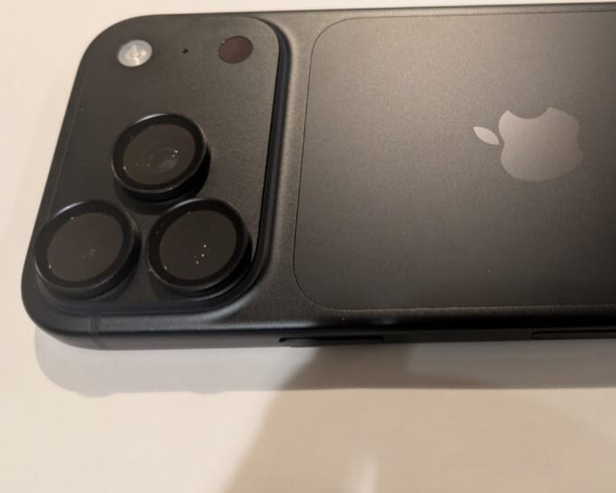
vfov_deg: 40.0
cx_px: 443
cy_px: 203
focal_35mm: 37
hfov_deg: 47.7
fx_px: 675
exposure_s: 1/25
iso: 569
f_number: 1.89
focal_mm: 5.43
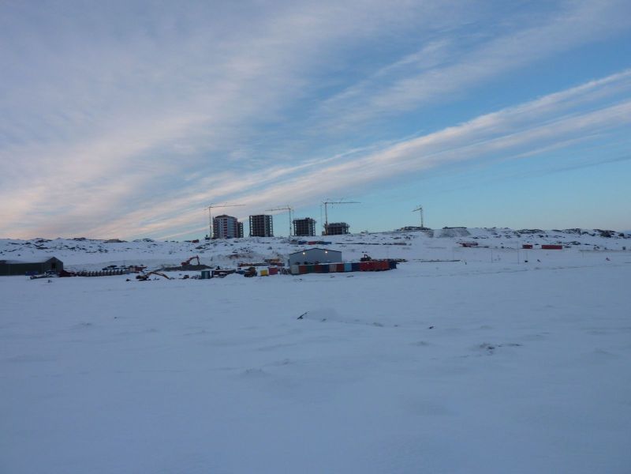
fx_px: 456
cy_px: 237
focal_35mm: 25
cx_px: 316
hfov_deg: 69.4
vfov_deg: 54.9
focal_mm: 4.1
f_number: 4
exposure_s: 1/160
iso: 80
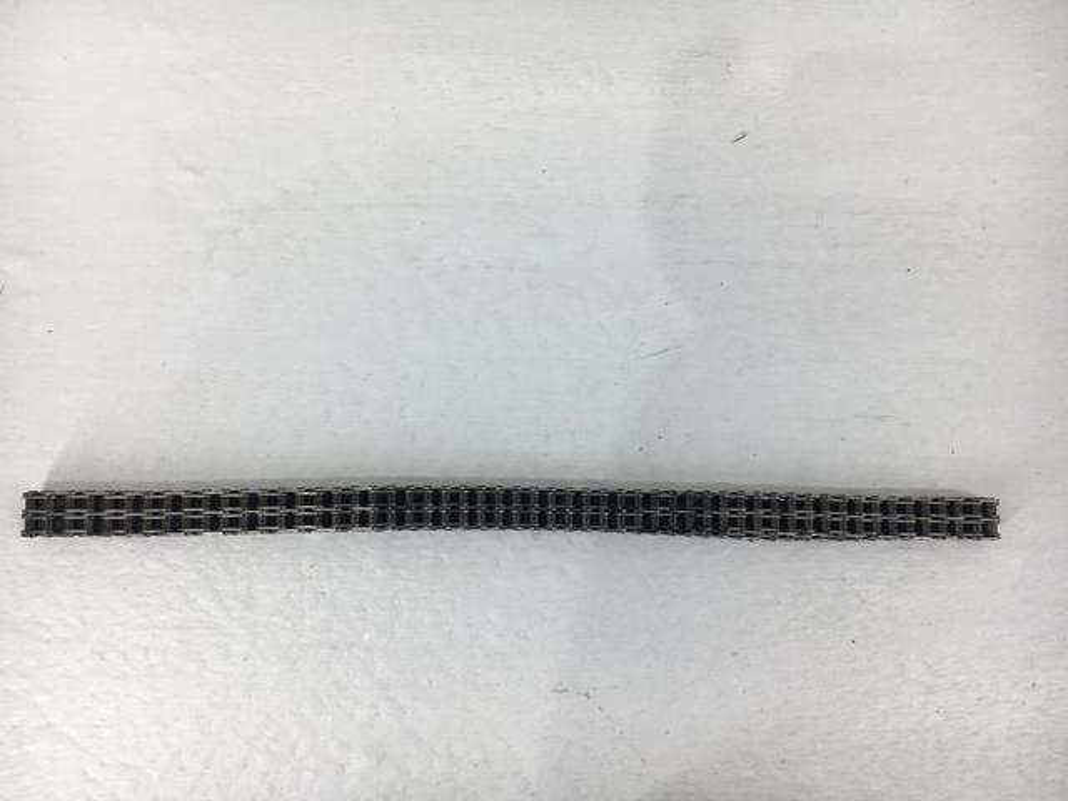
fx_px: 895
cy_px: 400
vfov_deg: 48.2
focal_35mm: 29
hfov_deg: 61.7
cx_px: 534
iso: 32
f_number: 2.2
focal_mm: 4.15
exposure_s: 1/100
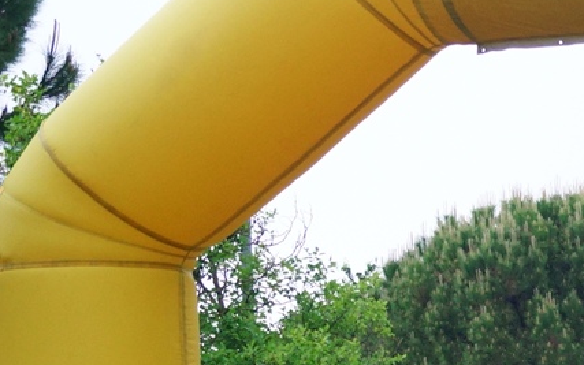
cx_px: 914
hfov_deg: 17.8
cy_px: 515
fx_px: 1640
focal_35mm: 103
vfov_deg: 12.2
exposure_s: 1/320
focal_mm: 18
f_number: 3.5
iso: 800
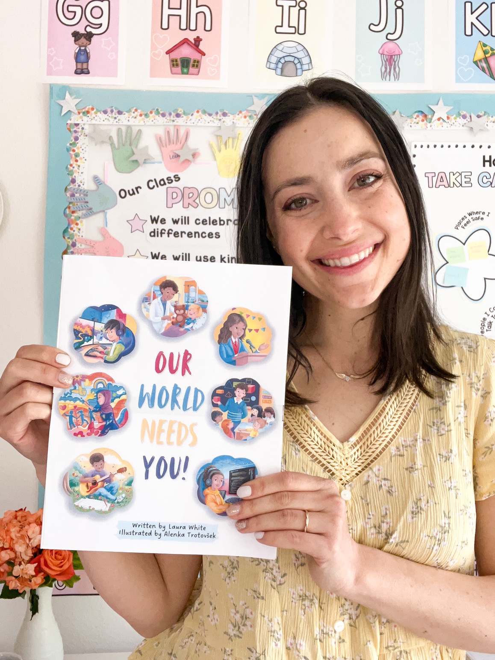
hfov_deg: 46.8
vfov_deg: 60.0
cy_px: 330
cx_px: 248
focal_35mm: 30
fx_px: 572
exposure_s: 1/60
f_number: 2.2
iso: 200
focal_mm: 2.71
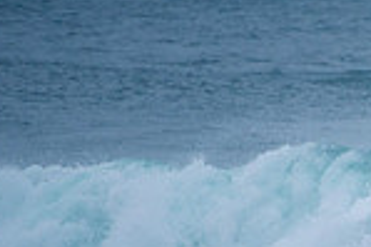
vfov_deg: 0.7
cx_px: 665
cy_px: 306
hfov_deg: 1.1
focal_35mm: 1948
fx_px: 20053
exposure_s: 1/1000
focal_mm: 500
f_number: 5.6
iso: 200
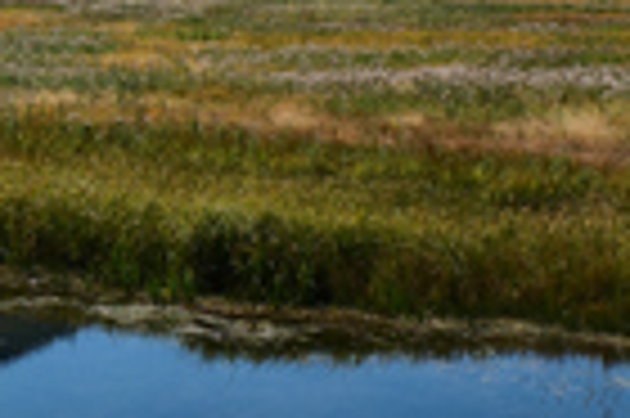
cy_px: -2
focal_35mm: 108
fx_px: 1888
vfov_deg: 12.5
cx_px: -364
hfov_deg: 16.9
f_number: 8
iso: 80
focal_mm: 18
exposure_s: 1/250
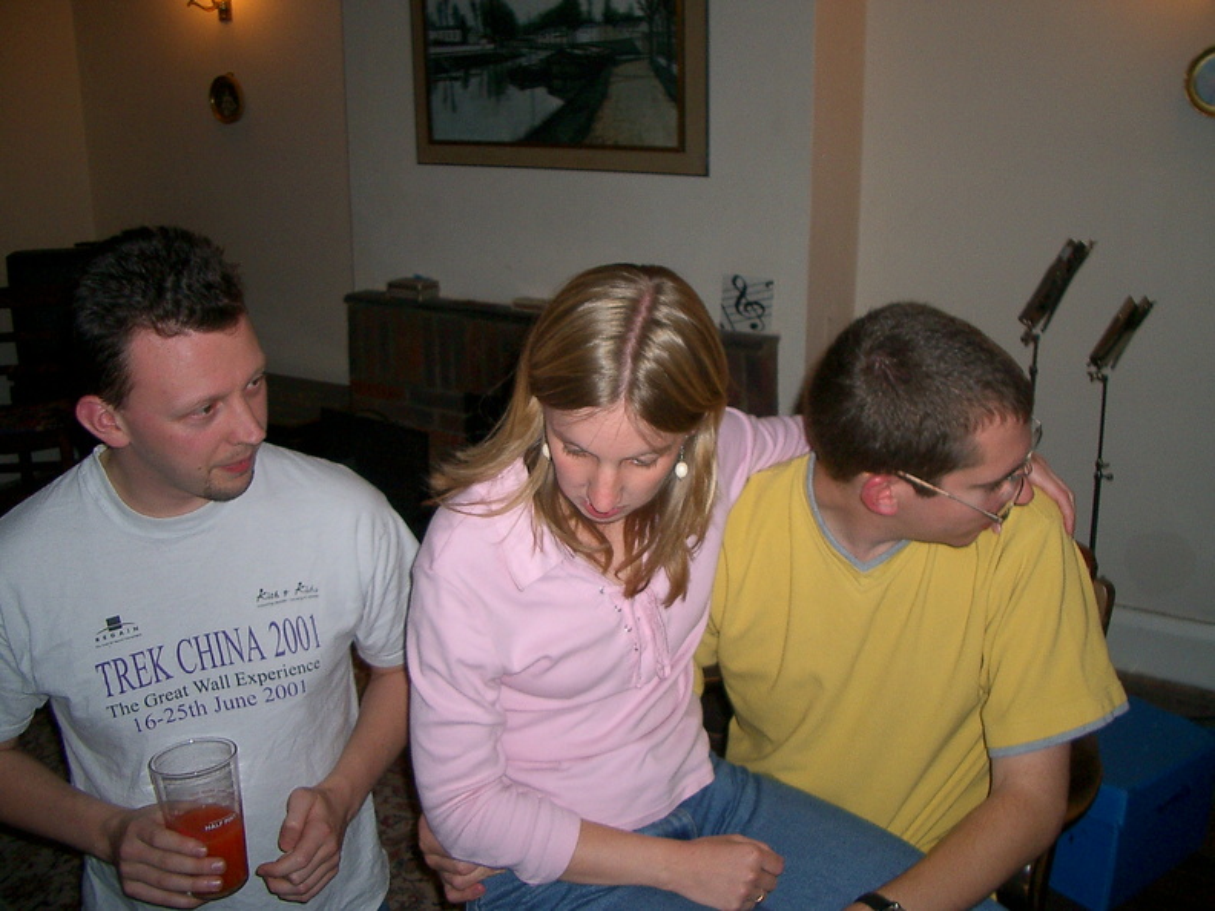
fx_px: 1228
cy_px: 456
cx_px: 608
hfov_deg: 52.6
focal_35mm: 35
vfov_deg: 40.7
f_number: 2.6
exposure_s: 1/40
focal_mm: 5.8
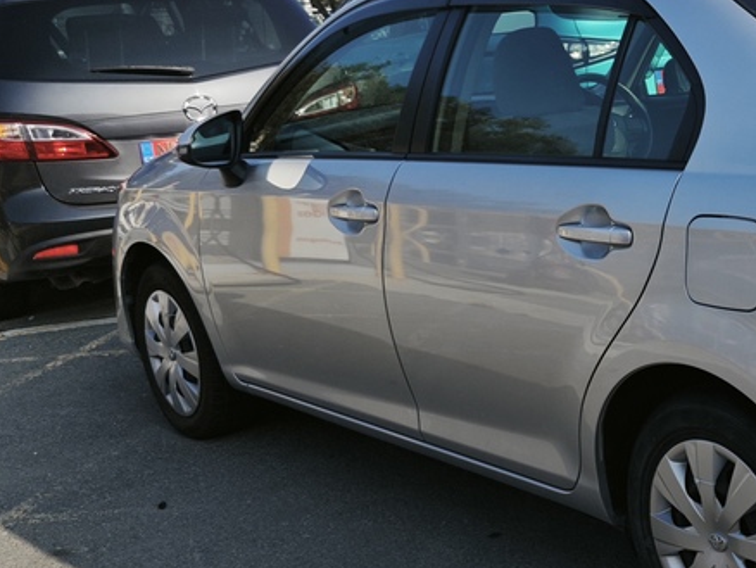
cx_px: 841
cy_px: 280
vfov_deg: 23.3
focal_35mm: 63
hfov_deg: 27.9
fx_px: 1377
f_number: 1.8
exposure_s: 1/2281
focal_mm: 5.43
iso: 50
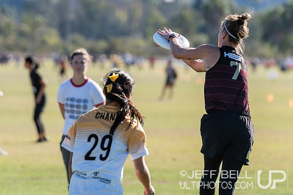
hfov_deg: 4.1
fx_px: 4100
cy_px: 75
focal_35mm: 504
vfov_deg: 2.7
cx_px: 233
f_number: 4
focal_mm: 200
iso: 200
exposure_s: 1/2500
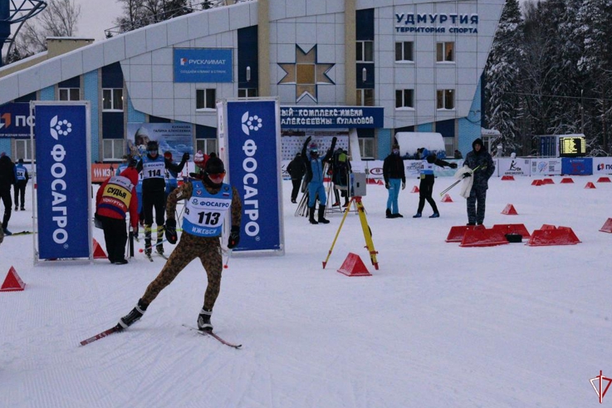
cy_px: 203
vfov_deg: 24.2
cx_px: 308
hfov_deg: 35.6
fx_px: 952
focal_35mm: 56
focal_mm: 55
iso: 12800
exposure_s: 1/1000
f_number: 16
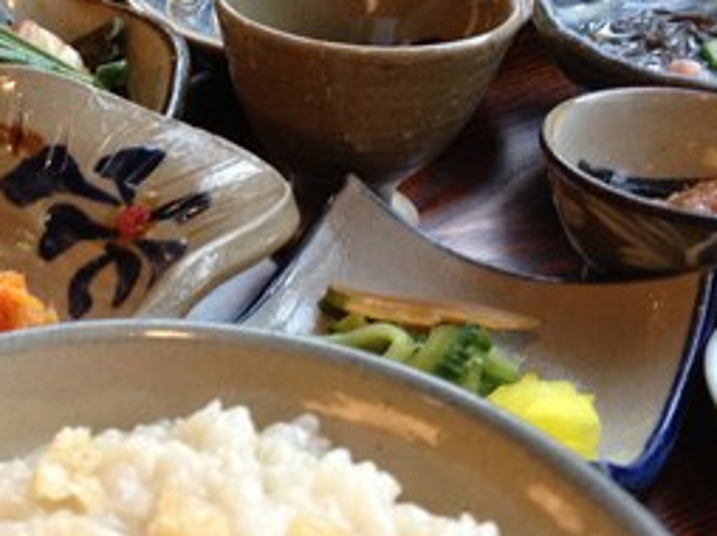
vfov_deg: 21.3
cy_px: 278
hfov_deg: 27.4
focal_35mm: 69
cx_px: 107
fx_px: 1428
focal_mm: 4.28
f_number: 2.4
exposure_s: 1/20
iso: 200
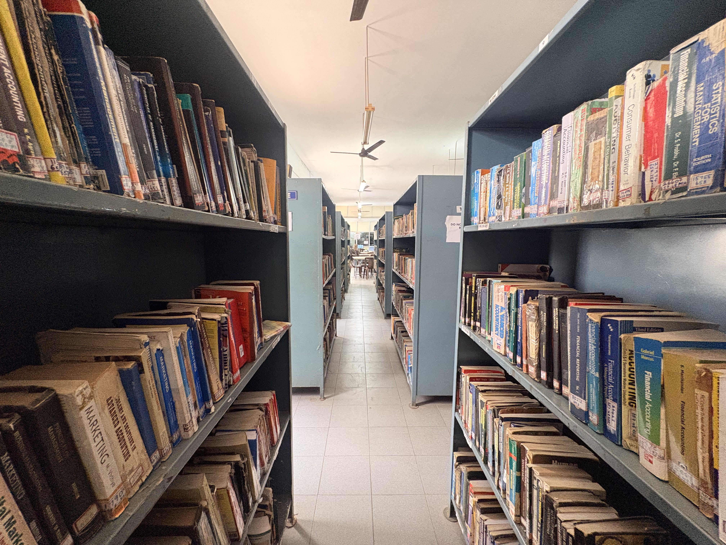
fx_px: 294
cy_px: 272
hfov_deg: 102.1
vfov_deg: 85.7
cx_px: 363
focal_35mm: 14
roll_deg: +0.4
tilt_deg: -6.3
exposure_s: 1/50
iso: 400
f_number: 2.2
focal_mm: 2.22
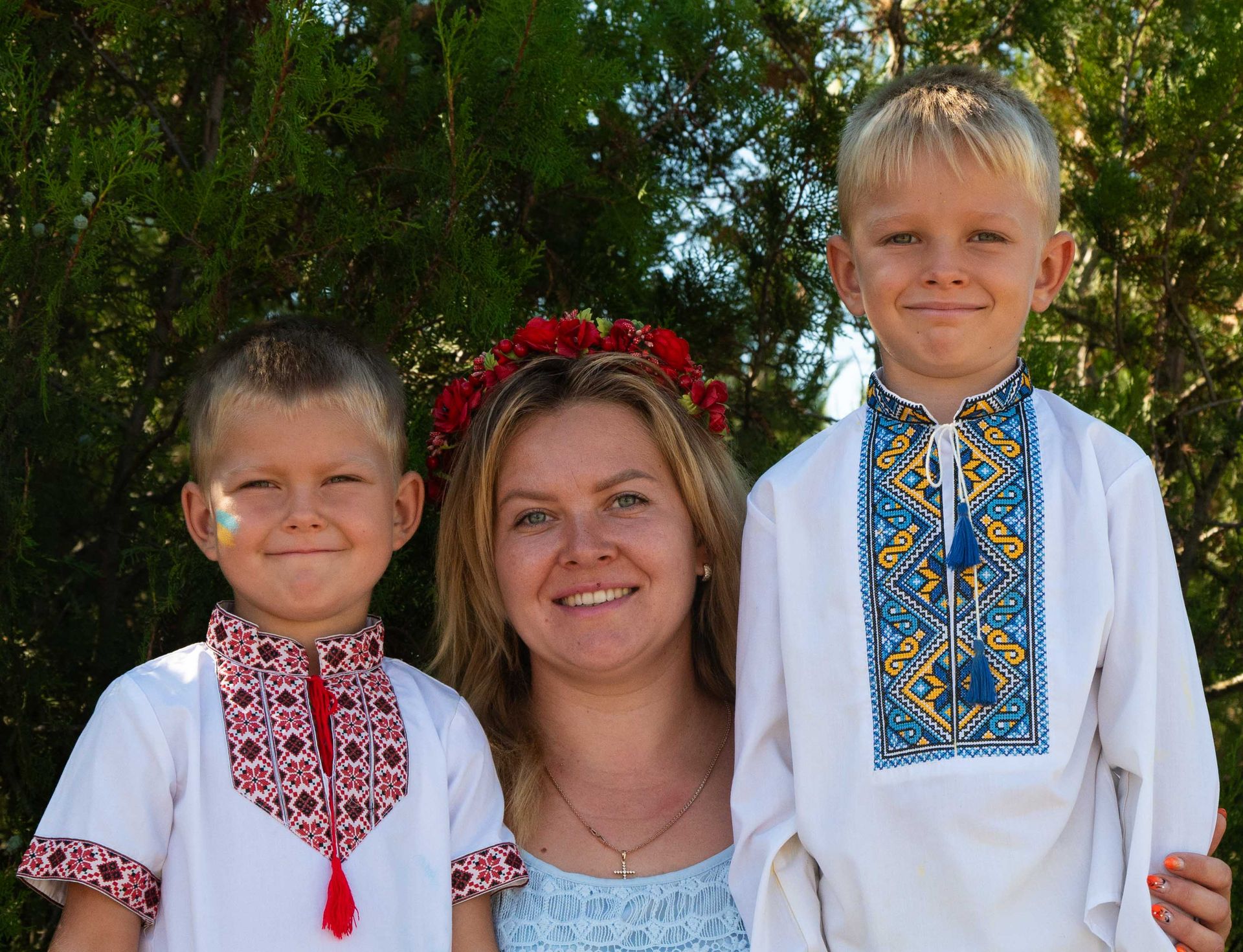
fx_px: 2752
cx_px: 713
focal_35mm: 76
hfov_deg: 25.4
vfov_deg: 19.6
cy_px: 621
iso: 800
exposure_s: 1/2000
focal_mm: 43
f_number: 6.3
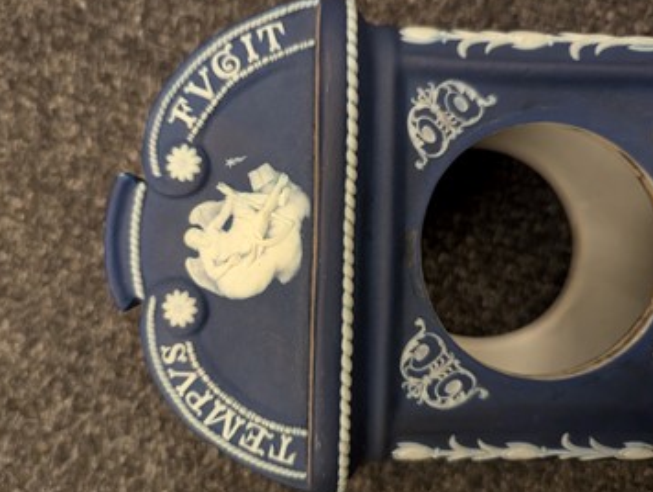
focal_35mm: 27
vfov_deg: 51.5
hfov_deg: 65.2
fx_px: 510
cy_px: 251
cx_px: 321
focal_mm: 6.81
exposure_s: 1/68
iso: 1873
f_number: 1.85
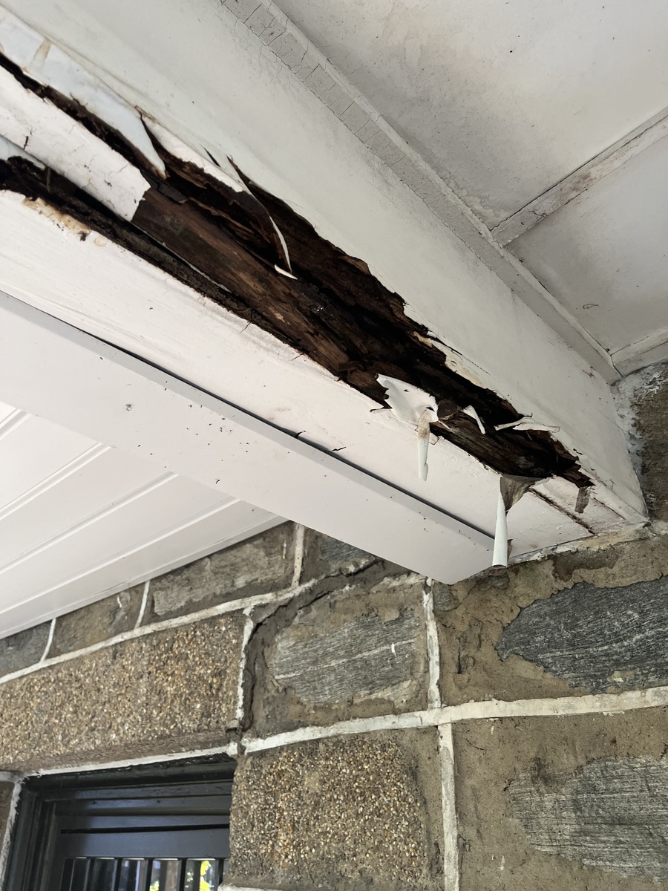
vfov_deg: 67.3
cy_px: 446
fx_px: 669
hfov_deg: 53.1
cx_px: 334
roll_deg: +0.5
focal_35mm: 26
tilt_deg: +37.7
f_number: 1.6
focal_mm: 5.1
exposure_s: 1/119
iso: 125
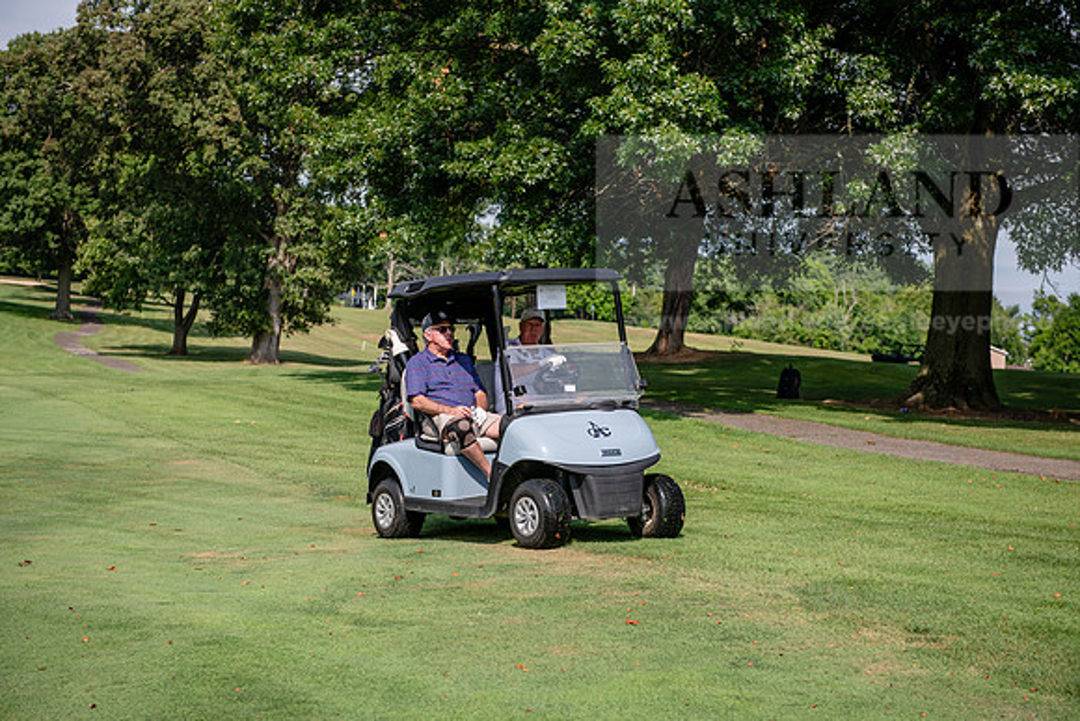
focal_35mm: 62
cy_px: 360
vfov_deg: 21.9
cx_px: 540
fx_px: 1860
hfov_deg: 32.4
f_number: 4
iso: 64
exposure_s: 1/640
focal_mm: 62
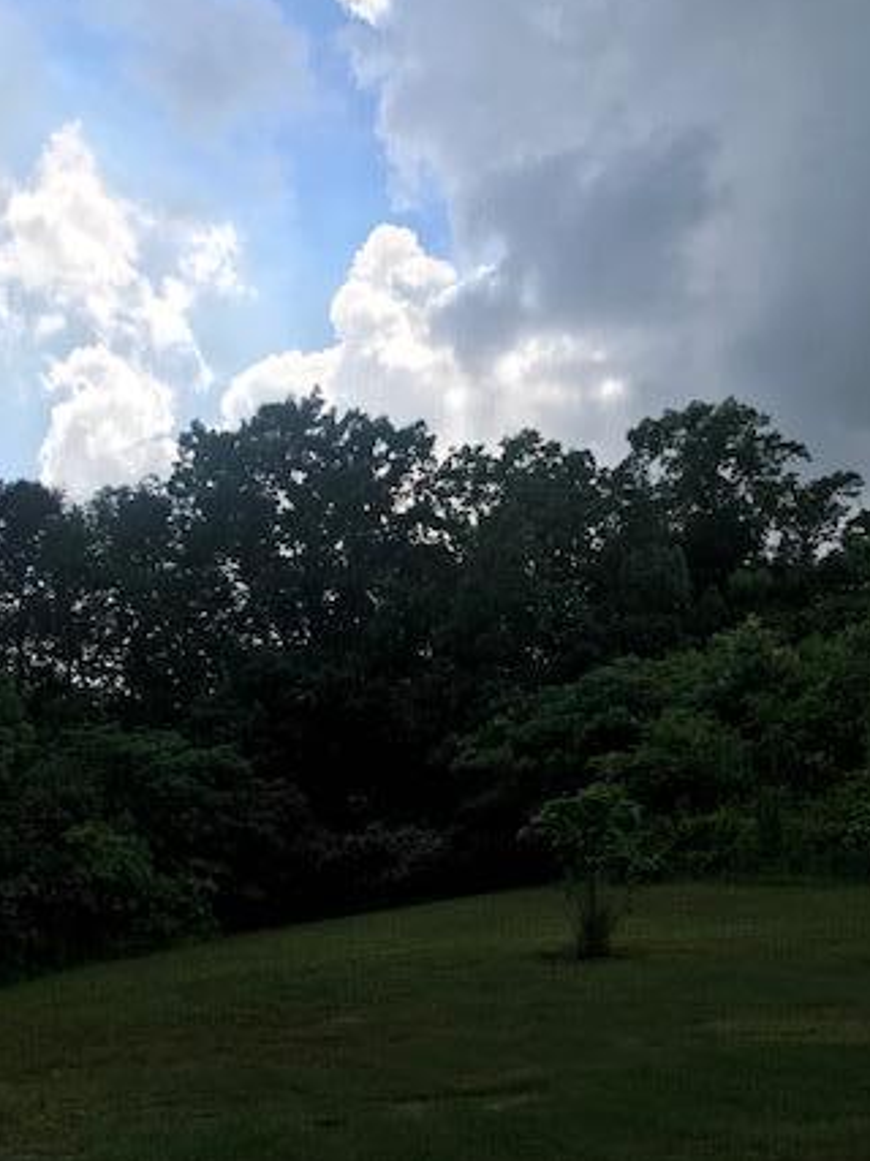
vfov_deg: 44.2
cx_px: 367
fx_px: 1408
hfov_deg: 34.3
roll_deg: +0.8
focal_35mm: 42
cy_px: 764
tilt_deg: +9.2
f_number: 1.8
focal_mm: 3.99
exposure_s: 1/2591
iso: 20
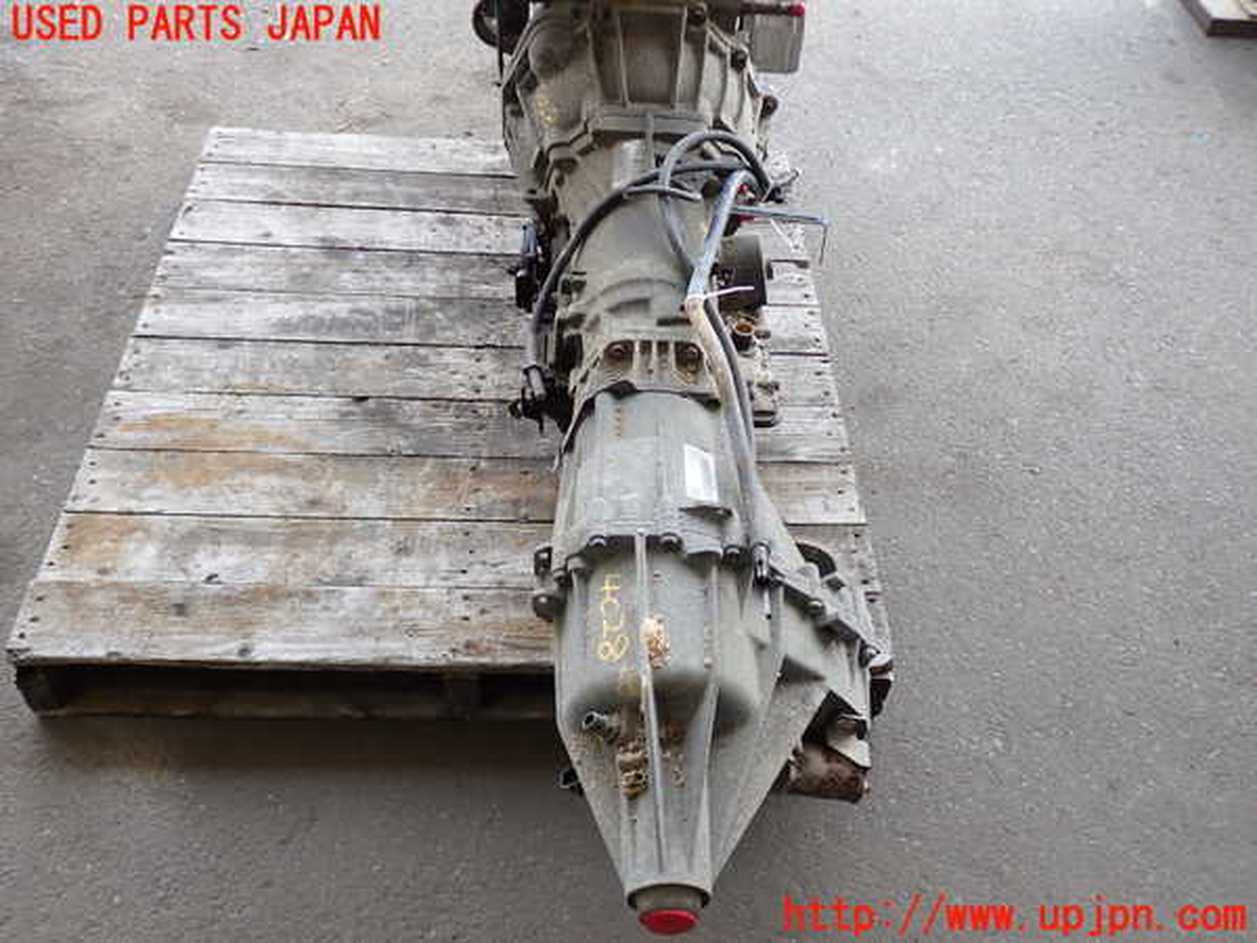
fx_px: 1162
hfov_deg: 56.8
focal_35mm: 32
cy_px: 472
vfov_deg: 44.2
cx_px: 628
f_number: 2.4
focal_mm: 5.79
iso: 100
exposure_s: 1/100
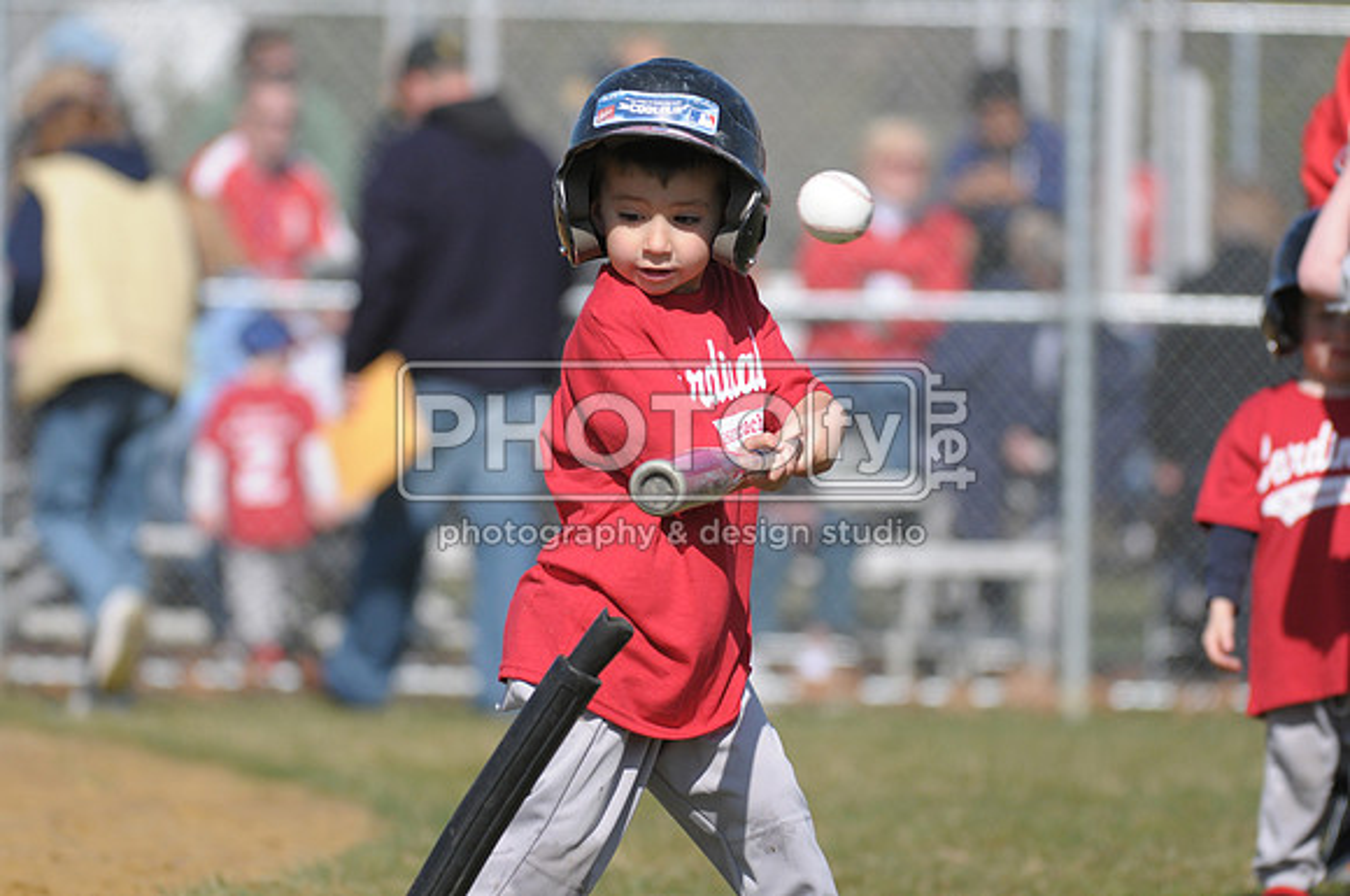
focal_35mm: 300
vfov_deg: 4.6
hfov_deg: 6.9
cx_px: 675
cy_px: 448
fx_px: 11234
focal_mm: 200
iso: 400
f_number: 4
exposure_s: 1/3200
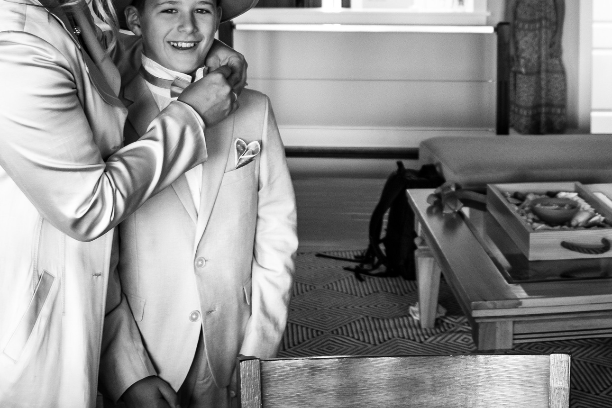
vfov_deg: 20.6
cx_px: 447
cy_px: 13
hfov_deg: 31.0
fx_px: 1088
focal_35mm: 64
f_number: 3.2
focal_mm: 20.5
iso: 640
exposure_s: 1/80
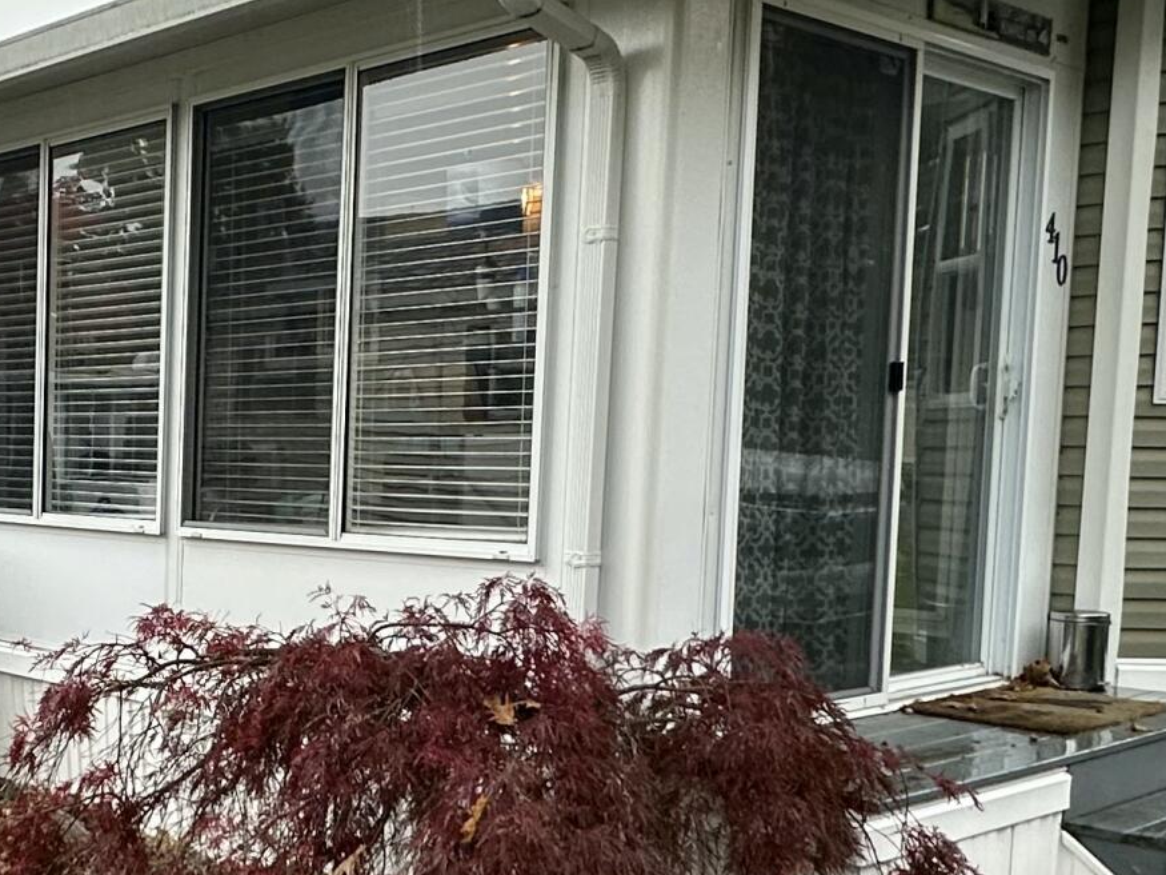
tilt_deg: -4.8
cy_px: 594
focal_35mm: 48
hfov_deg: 36.0
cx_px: 20
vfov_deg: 30.0
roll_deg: -0.5
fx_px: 1617
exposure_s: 1/99
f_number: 2.2
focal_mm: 2.22
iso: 160
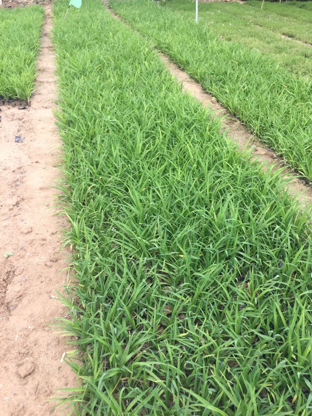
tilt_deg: -35.2
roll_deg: -0.6
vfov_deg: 61.7
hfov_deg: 48.2
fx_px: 349
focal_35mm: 29
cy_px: 208
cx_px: 156
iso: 32
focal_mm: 4.15
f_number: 2.2
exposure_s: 1/403
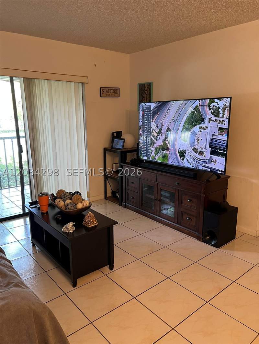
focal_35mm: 26
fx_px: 259
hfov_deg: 53.1
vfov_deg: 67.3
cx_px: 130
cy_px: 172
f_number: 1.5
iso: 125
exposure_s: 1/60
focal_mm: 5.7
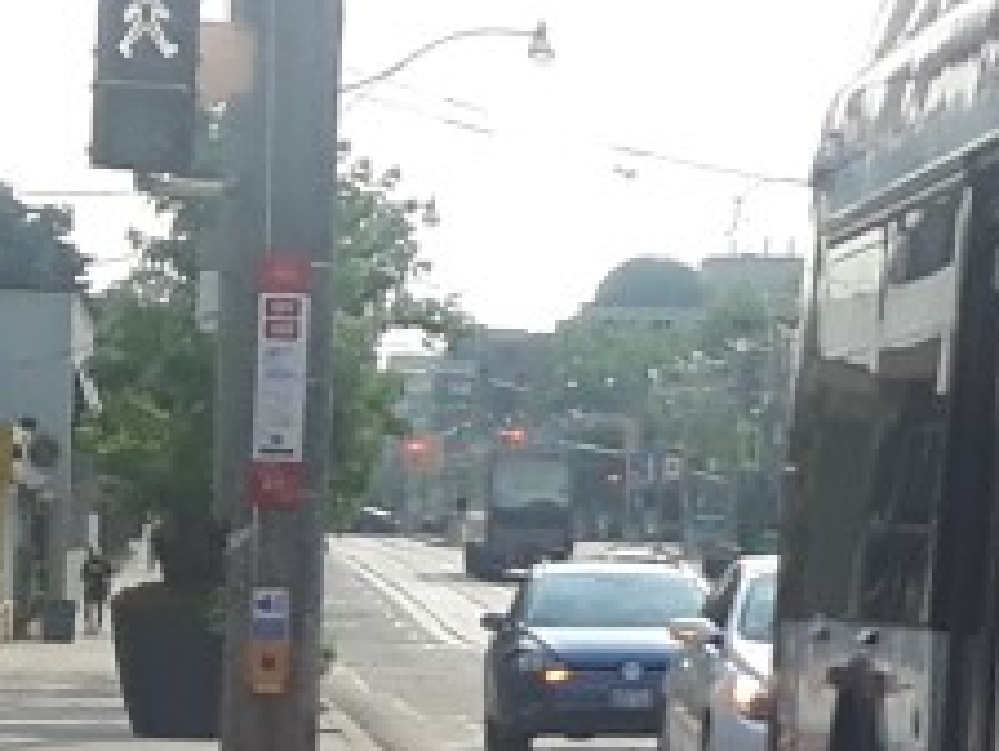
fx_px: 4071
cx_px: 1874
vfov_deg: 10.5
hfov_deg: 12.6
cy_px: 591
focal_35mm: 141
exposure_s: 1/822
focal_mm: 3.7
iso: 40
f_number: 1.9
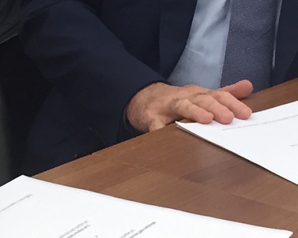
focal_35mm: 165
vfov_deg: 9.2
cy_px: -79
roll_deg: -1.4
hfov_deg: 11.6
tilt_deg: -10.2
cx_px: 43
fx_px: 1455
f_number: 2.2
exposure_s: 1/33
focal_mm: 4.15
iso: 80
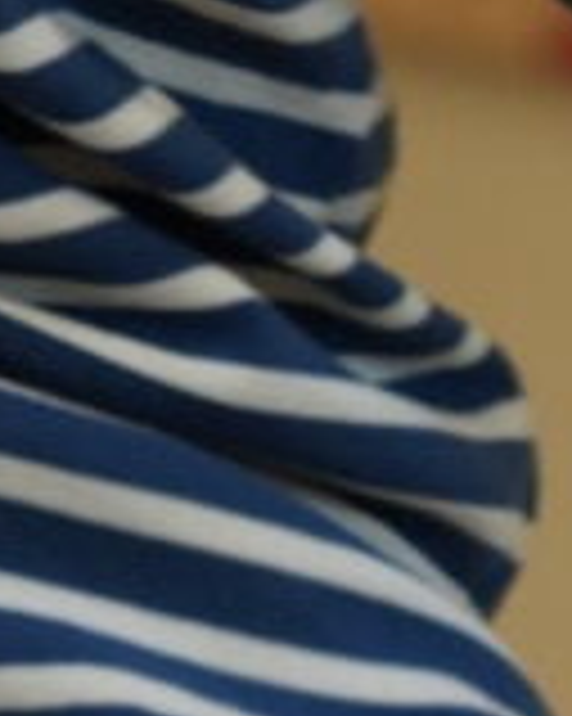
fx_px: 10824
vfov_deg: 3.7
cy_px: 2085
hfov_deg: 3.0
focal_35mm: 511
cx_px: 815
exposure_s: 1/80
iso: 500
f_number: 2.8
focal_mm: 50
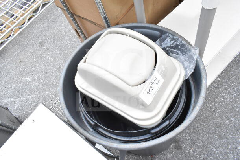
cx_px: 120
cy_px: 80
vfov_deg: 48.0
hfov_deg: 67.4
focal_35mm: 27
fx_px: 180
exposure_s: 1/400
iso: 1600
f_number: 10
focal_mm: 18
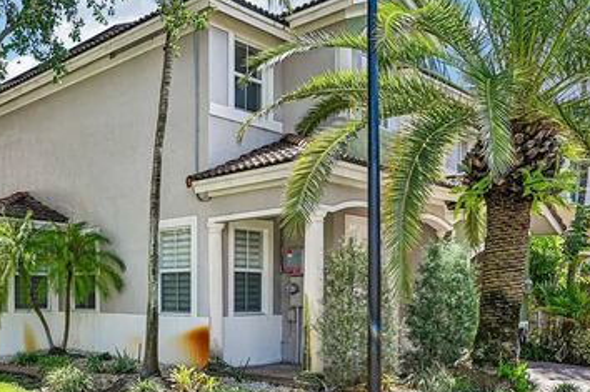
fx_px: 622
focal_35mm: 38
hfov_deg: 49.1
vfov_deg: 34.8
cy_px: 152
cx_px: 160
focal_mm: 21
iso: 100
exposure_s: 1/400
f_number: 4
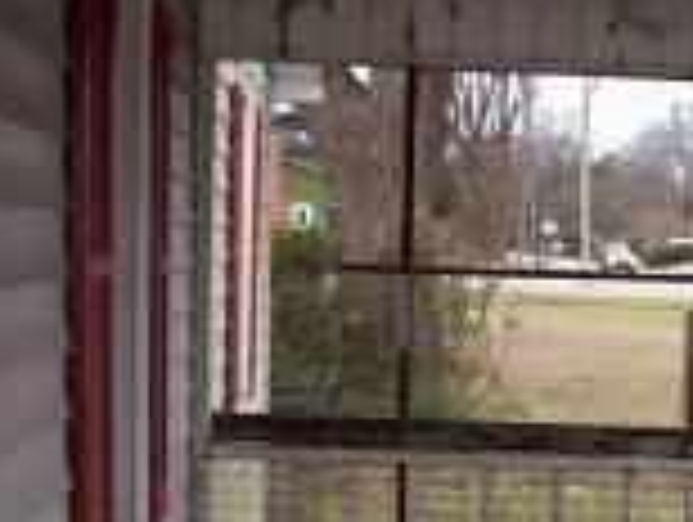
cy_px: 637
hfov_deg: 19.2
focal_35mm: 100
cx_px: 657
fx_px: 2005
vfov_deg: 14.3
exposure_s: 1/64
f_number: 2.7
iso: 80
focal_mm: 6
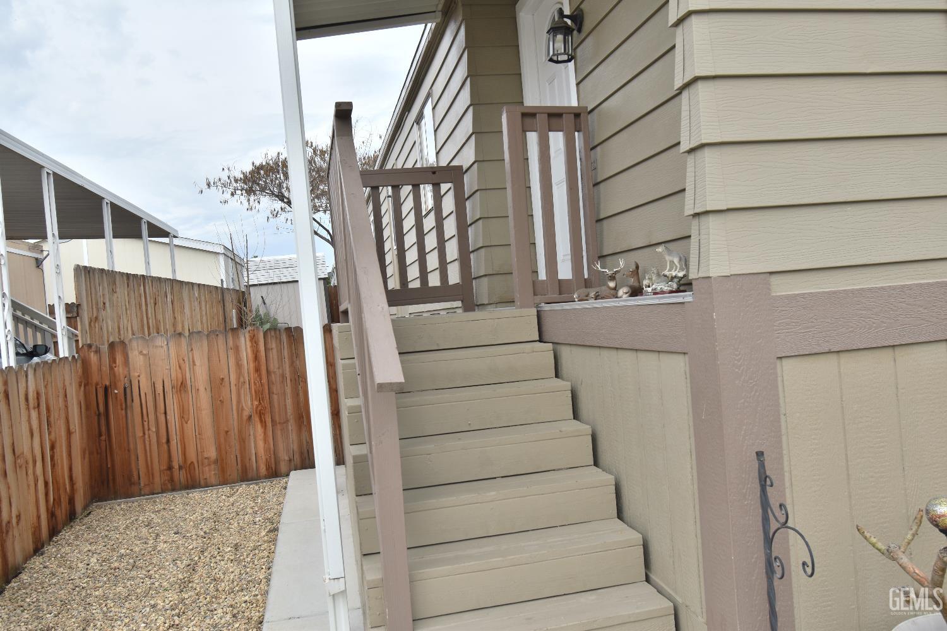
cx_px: 474
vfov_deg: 43.6
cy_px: 316
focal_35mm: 30
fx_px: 789
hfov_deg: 61.9
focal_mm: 20
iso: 110
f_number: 8
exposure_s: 1/250
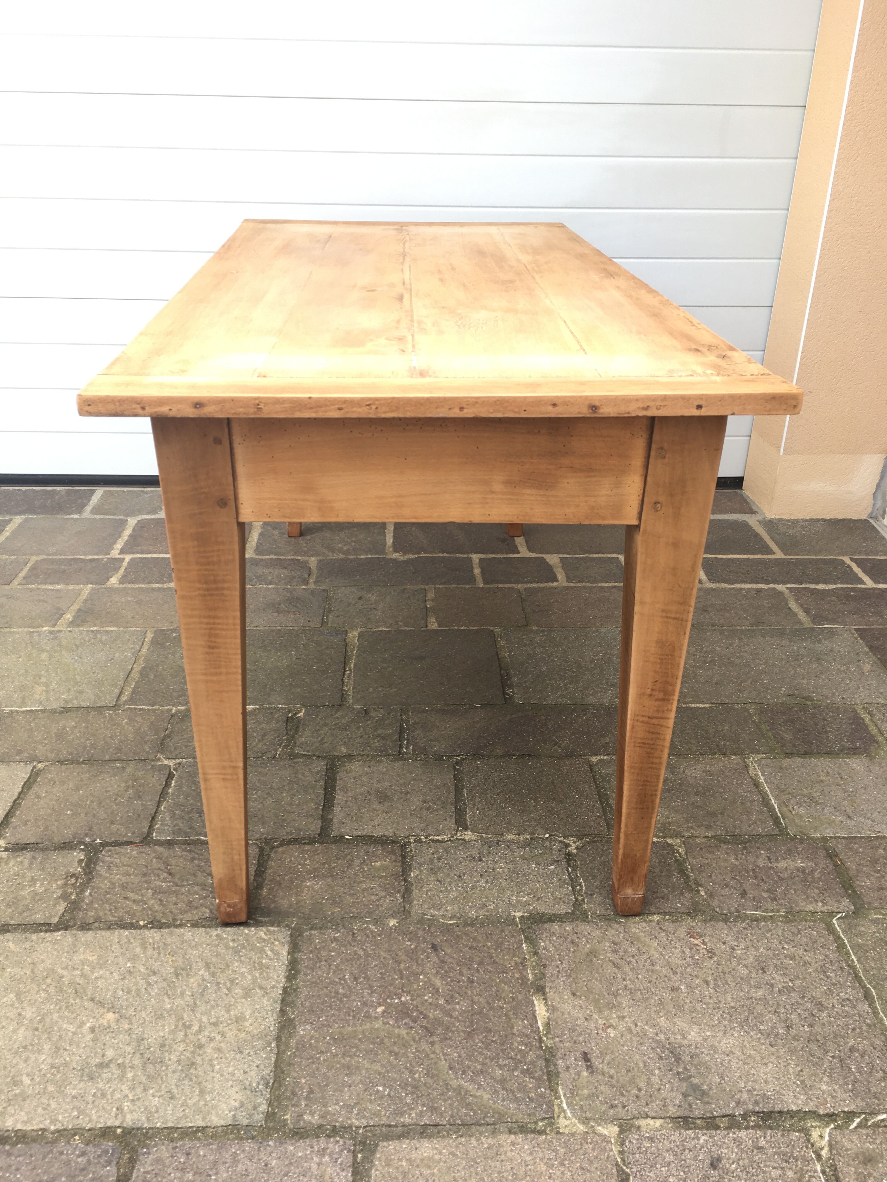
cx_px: 444
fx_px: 991
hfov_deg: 48.2
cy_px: 591
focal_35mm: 29
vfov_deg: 61.7
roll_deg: -1.3
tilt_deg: -29.3
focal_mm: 4.15
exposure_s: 1/123
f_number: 2.2
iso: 25
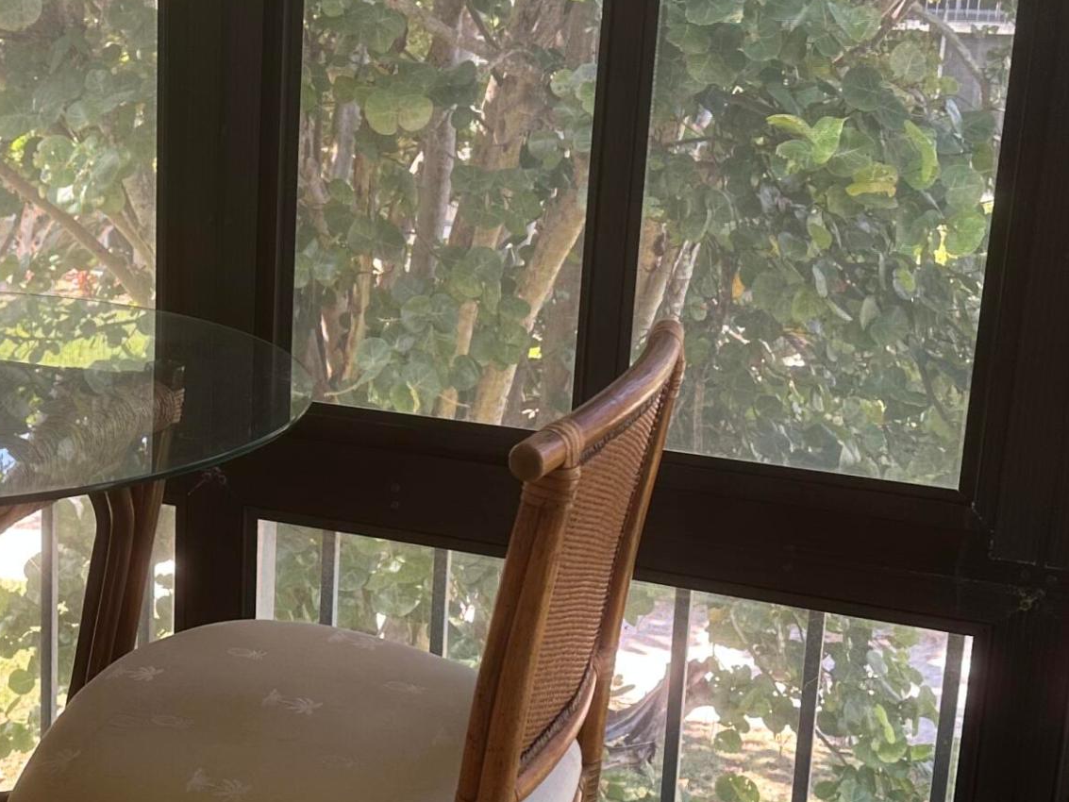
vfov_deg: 24.0
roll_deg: -1.1
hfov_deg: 31.0
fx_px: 1884
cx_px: 232
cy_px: 362
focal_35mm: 61
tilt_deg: -12.0
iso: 125
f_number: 1.78
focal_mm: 6.86
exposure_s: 1/60
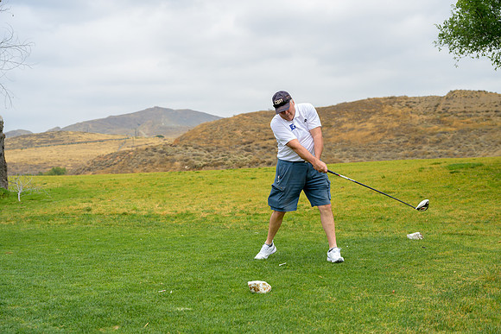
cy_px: 167
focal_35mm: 52
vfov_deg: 26.0
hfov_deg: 38.2
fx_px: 724
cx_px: 250
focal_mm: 52
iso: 800
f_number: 4
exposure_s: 1/4000
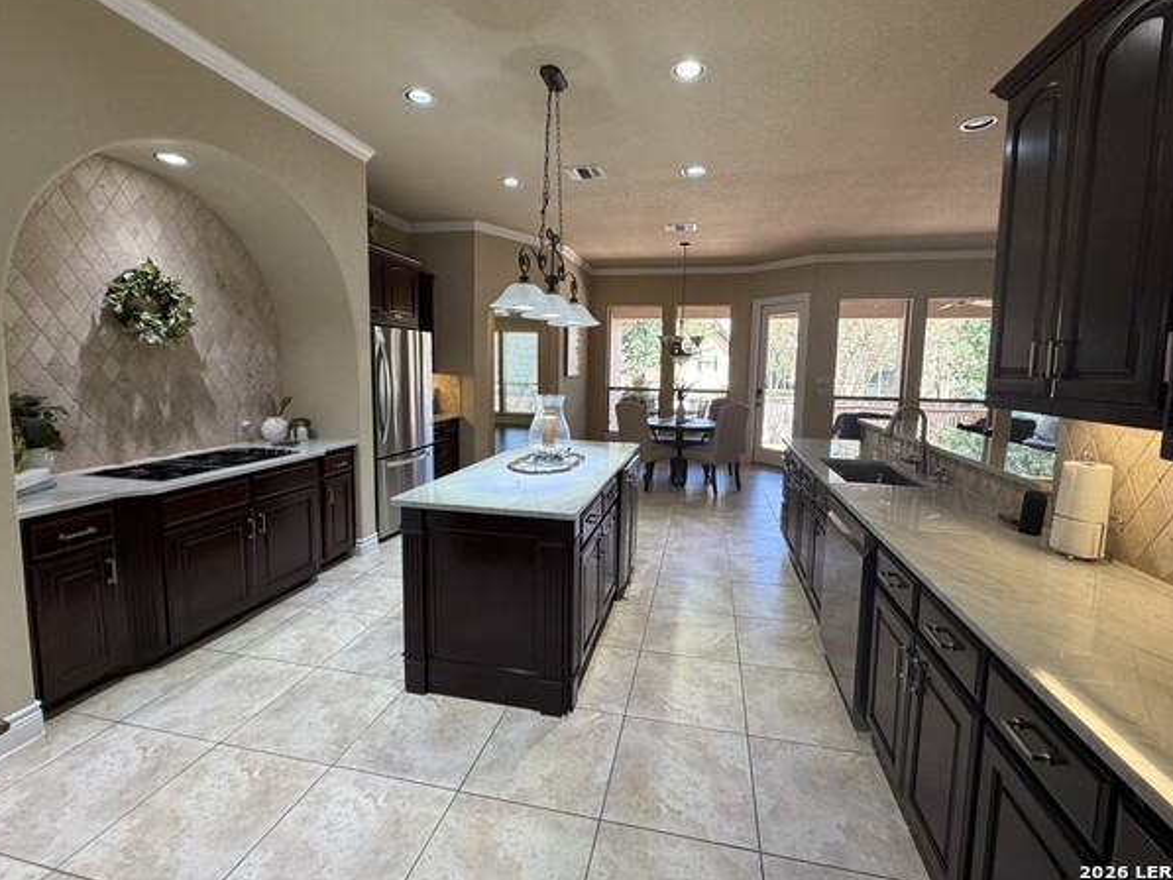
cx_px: 607
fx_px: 508
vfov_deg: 81.7
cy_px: 412
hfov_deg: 98.1
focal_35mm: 15
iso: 200
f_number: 2.2
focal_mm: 2.22
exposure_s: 1/120
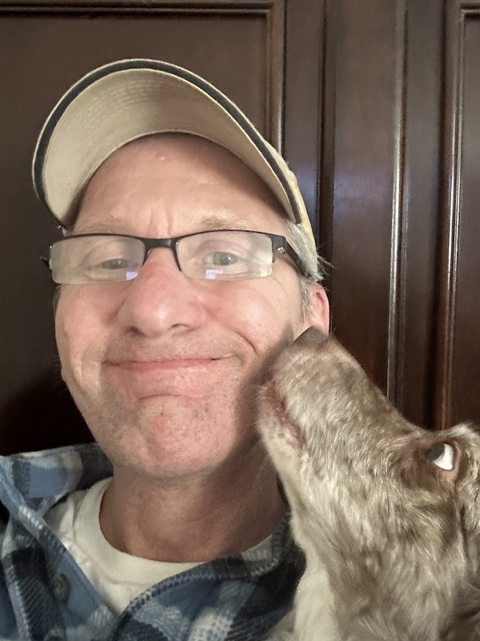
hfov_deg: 42.9
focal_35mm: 33
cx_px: 237
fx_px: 610
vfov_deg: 55.3
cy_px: 336
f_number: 1.9
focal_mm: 2.69
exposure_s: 1/30
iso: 500
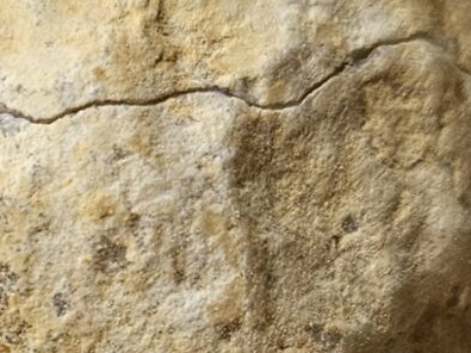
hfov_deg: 12.6
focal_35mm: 149
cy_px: 308
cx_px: -228
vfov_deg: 9.9
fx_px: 2027
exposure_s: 1/100
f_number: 1.8
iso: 125
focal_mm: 5.4
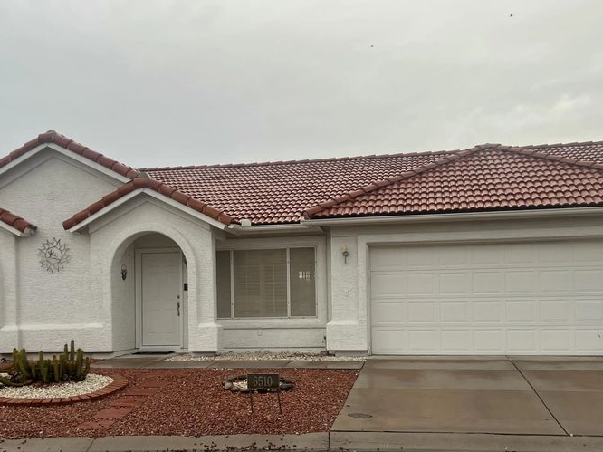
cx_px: 294
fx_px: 697
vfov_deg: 35.8
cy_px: 280
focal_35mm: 40
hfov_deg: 46.8
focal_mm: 5.7
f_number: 1.5
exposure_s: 1/526
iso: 50
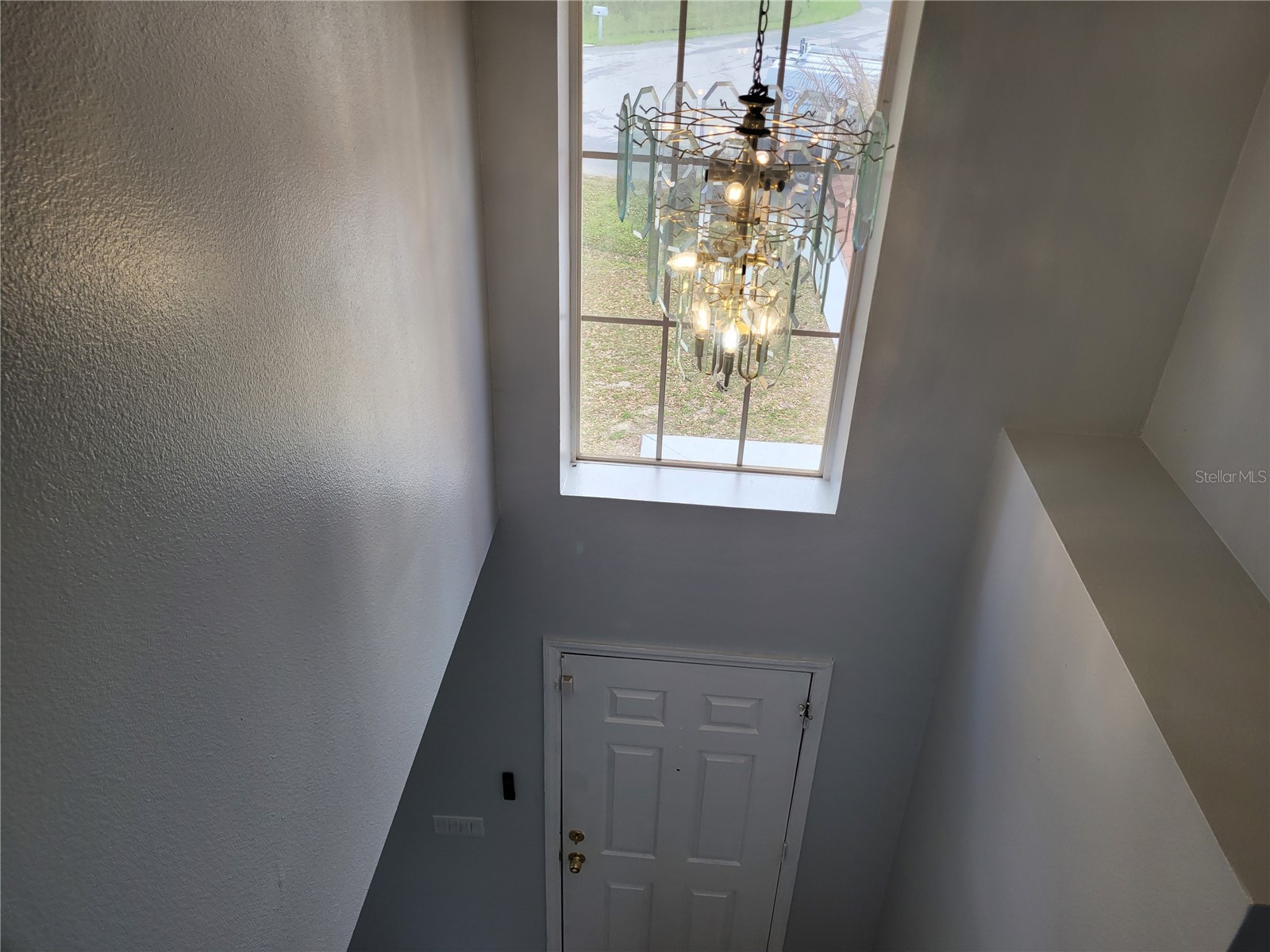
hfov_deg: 67.3
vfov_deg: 53.1
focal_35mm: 26
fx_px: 954
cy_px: 476
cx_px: 635
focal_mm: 5.4
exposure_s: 1/211
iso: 40
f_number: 1.8
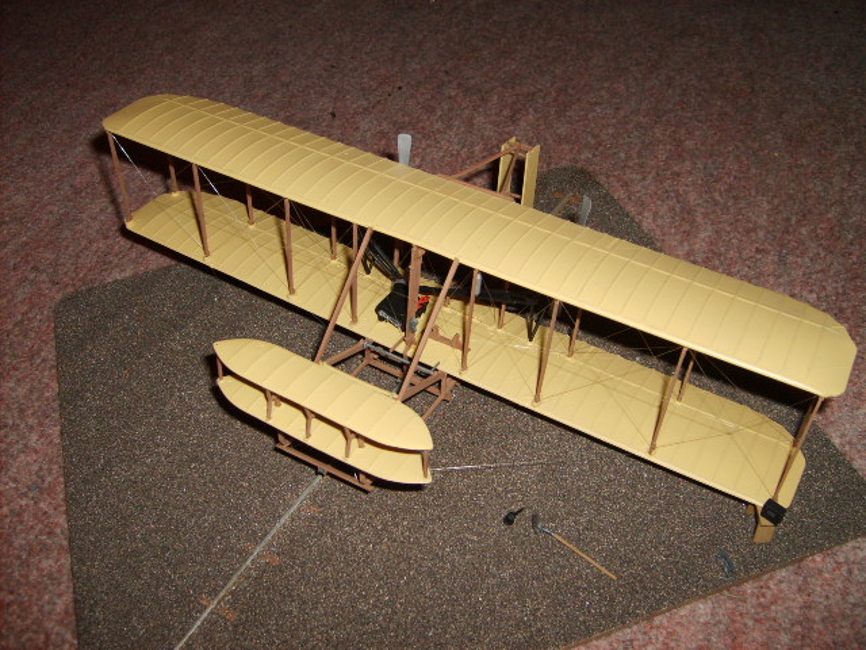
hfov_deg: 52.6
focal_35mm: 35
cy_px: 325
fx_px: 876
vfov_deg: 40.7
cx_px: 433
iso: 100
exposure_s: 1/45
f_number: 2.8
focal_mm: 5.8
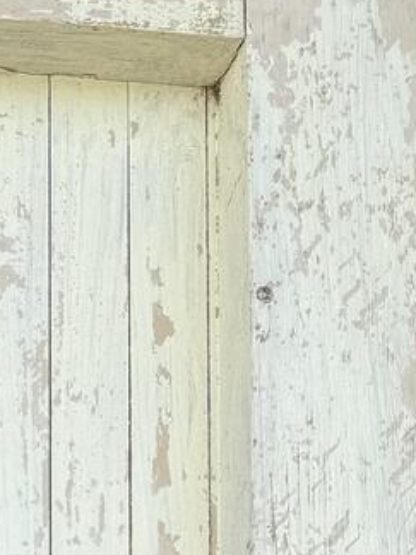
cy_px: 1233
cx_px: -441
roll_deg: -1.7
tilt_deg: -2.2
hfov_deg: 11.8
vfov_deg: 13.9
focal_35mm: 111
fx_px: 1779
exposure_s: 1/563
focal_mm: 6.76
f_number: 1.78
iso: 80
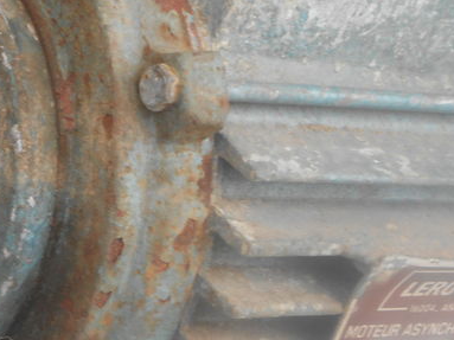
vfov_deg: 12.8
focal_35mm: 115
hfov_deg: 16.4
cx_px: -105
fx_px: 1508
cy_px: 301
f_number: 4.5
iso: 125
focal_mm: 7.8
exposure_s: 1/30
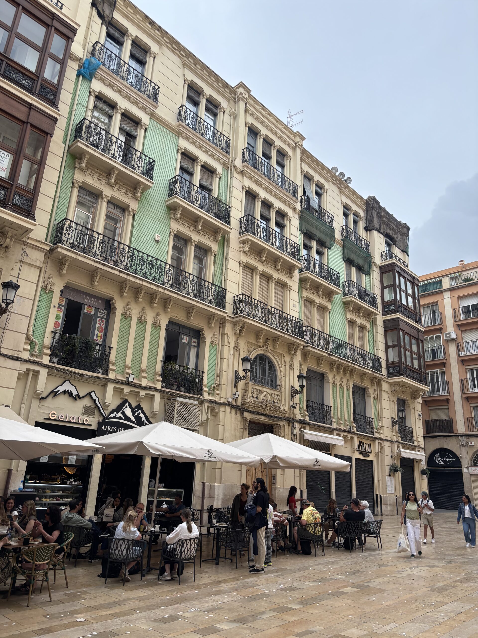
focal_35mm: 26
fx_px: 479
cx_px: 239
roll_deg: -5.4
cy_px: 319
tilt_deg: +18.8
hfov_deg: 53.1
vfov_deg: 67.3
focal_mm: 5.96
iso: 50
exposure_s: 1/1721
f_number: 1.6
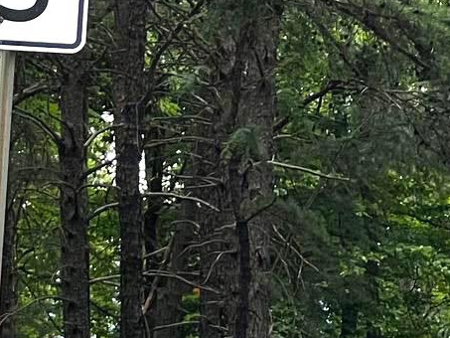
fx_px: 4525
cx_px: -332
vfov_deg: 4.3
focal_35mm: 348
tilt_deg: +4.0
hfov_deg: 5.6
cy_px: 204
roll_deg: -0.1
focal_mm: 9
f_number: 2.8
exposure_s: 1/103
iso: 32
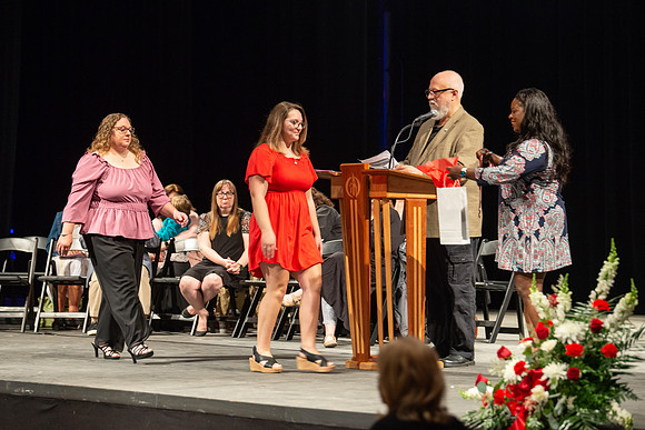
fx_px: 2333
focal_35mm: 130
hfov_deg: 15.7
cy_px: 208
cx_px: 286
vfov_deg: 10.5
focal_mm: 116
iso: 1600
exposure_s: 1/100
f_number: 4
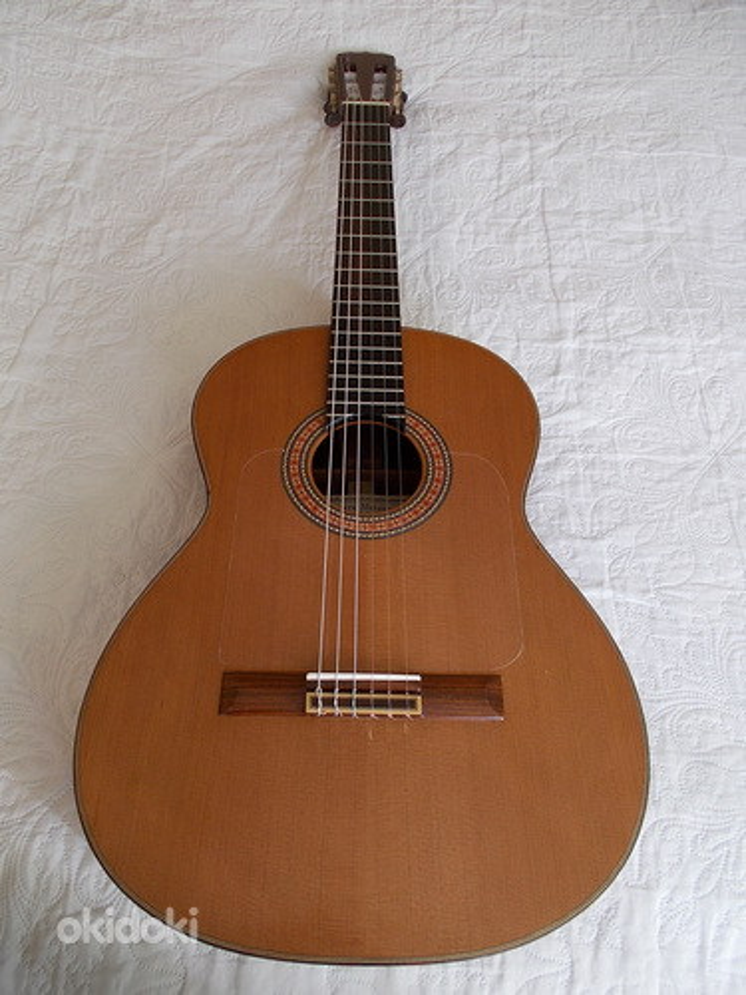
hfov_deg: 53.1
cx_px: 373
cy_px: 498
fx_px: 747
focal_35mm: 26
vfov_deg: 67.3
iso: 80
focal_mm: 4.6
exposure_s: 1/25
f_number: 3.2
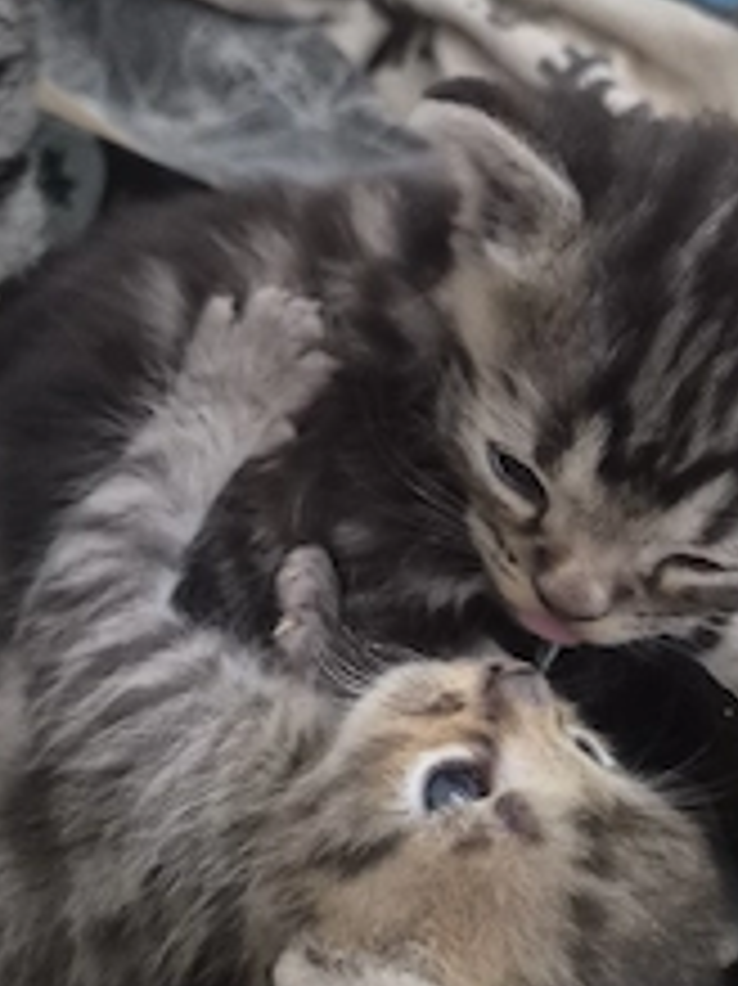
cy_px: 689
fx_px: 1195
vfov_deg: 43.9
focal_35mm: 42
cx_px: 400
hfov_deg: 34.3
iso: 1600
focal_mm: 5.4
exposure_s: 1/17
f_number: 1.8
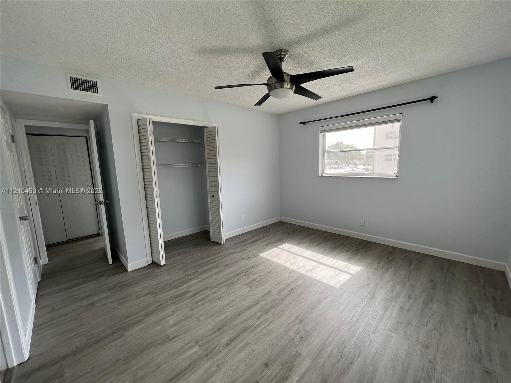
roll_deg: +1.9
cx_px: 256
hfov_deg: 106.2
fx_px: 192
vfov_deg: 89.9
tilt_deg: -6.5
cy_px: 192
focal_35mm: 13
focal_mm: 1.57
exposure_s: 1/115
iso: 32
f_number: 1.8
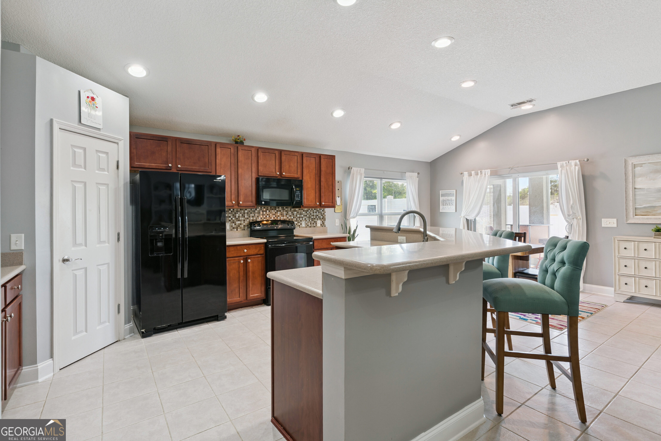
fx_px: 312
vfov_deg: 70.5
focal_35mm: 17
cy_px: 220
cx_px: 330
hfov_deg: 93.3
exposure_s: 1/20
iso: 250
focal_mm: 17
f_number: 8
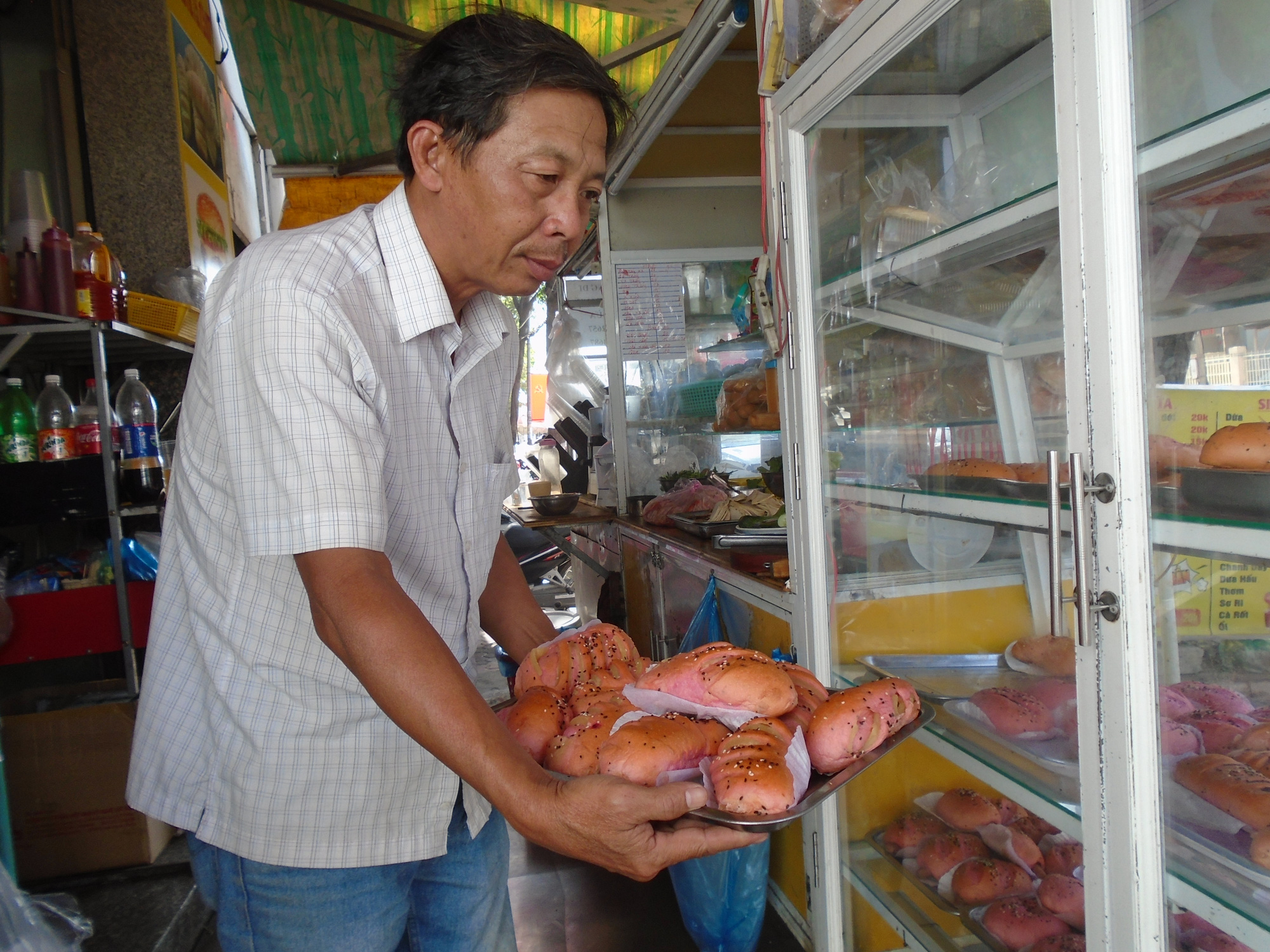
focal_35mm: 26
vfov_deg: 53.1
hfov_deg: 67.3
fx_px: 954
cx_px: 635
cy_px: 476
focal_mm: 4.6
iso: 100
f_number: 3.2
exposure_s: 1/80
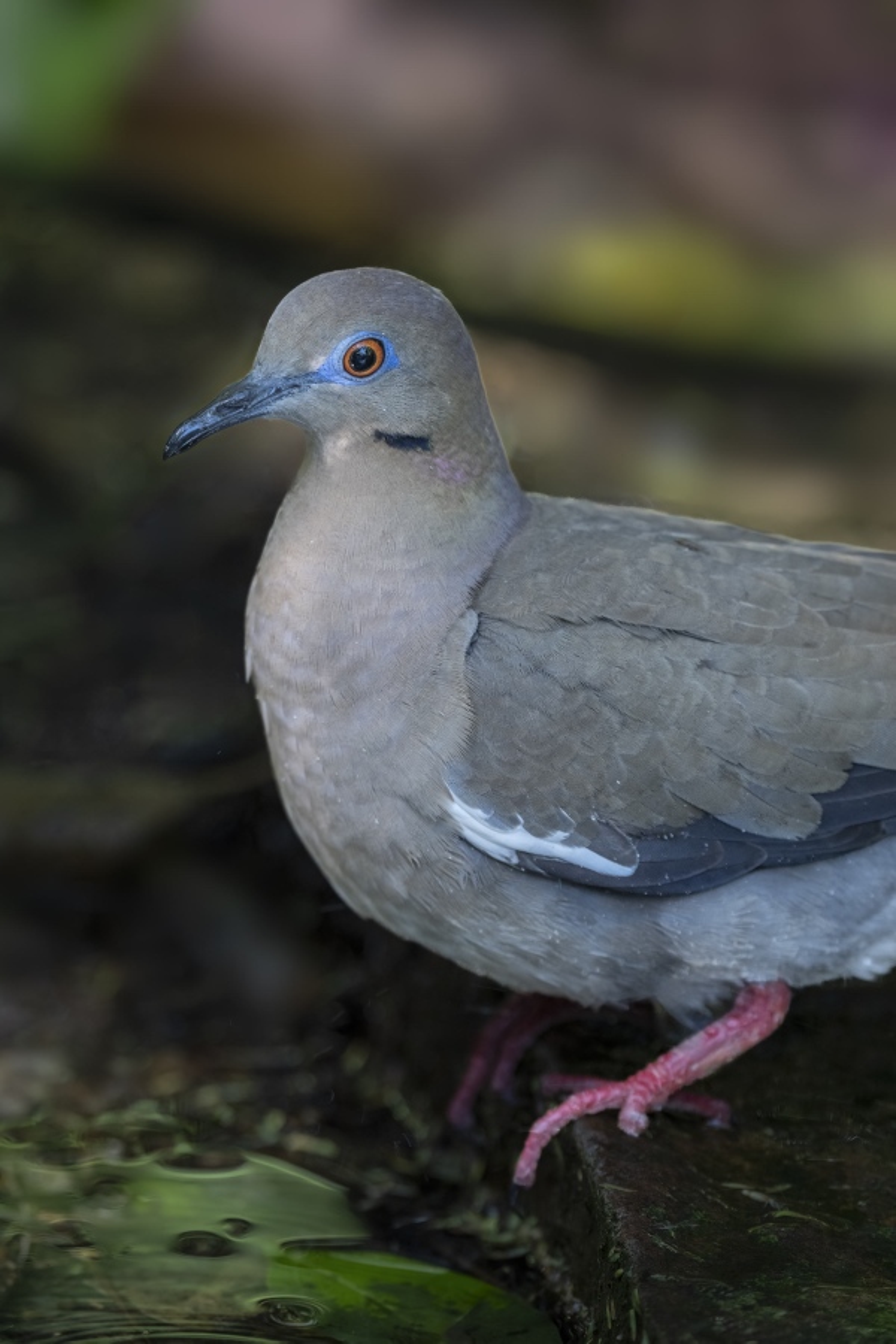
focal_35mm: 840
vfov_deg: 2.5
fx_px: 31358
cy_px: 672
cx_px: 448
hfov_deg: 1.6
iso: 800
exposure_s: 1/250
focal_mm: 840
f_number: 5.6
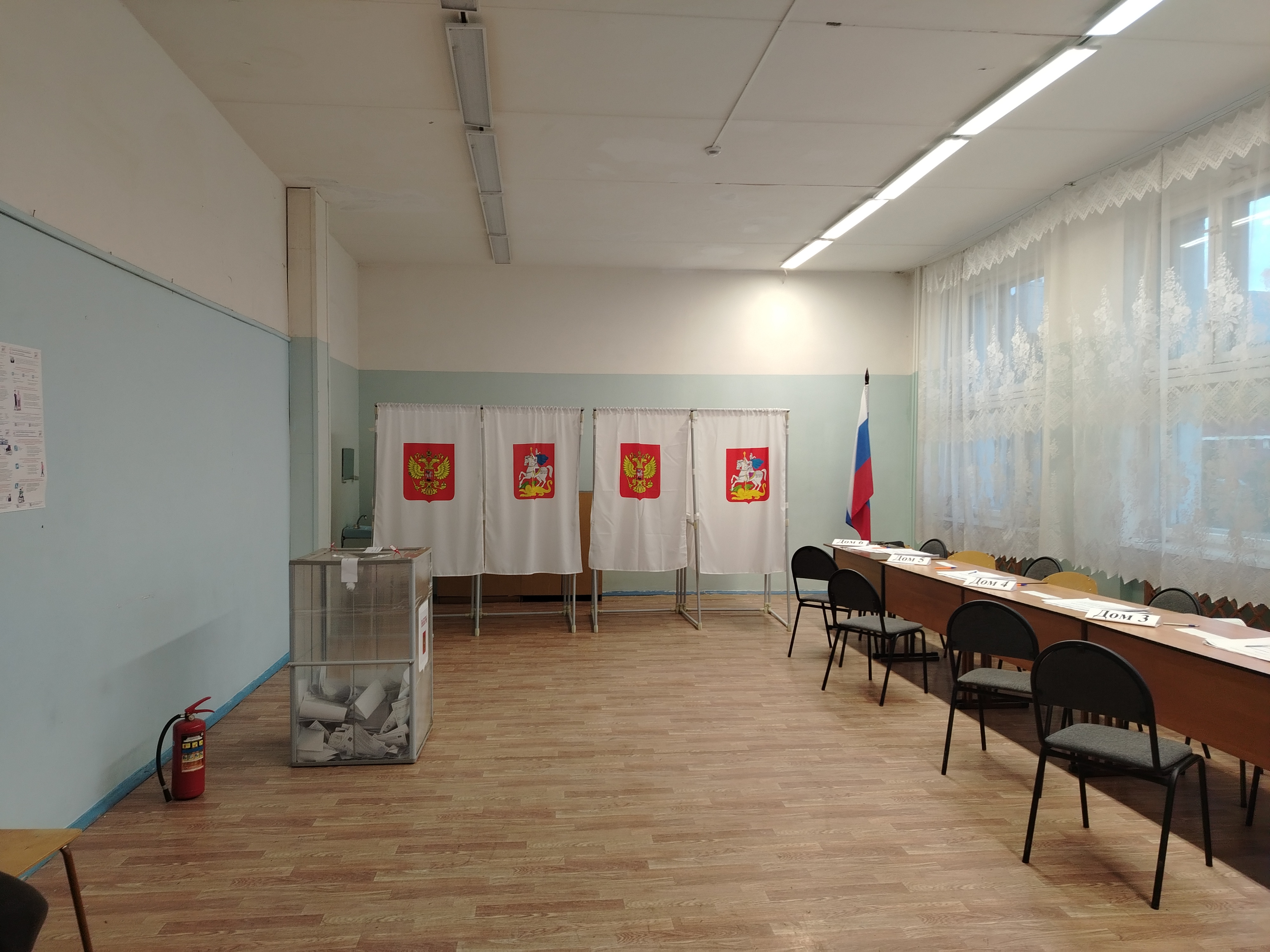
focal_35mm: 24
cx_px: 635
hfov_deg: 71.6
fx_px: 881
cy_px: 476
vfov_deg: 56.8
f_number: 1.75
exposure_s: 1/50
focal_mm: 5.25
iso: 375
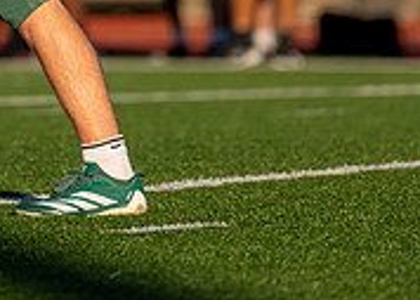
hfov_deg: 2.1
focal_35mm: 965
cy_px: -210
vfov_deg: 1.5
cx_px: -12
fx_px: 11506
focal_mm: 200
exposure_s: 1/3200
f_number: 2.8
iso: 125
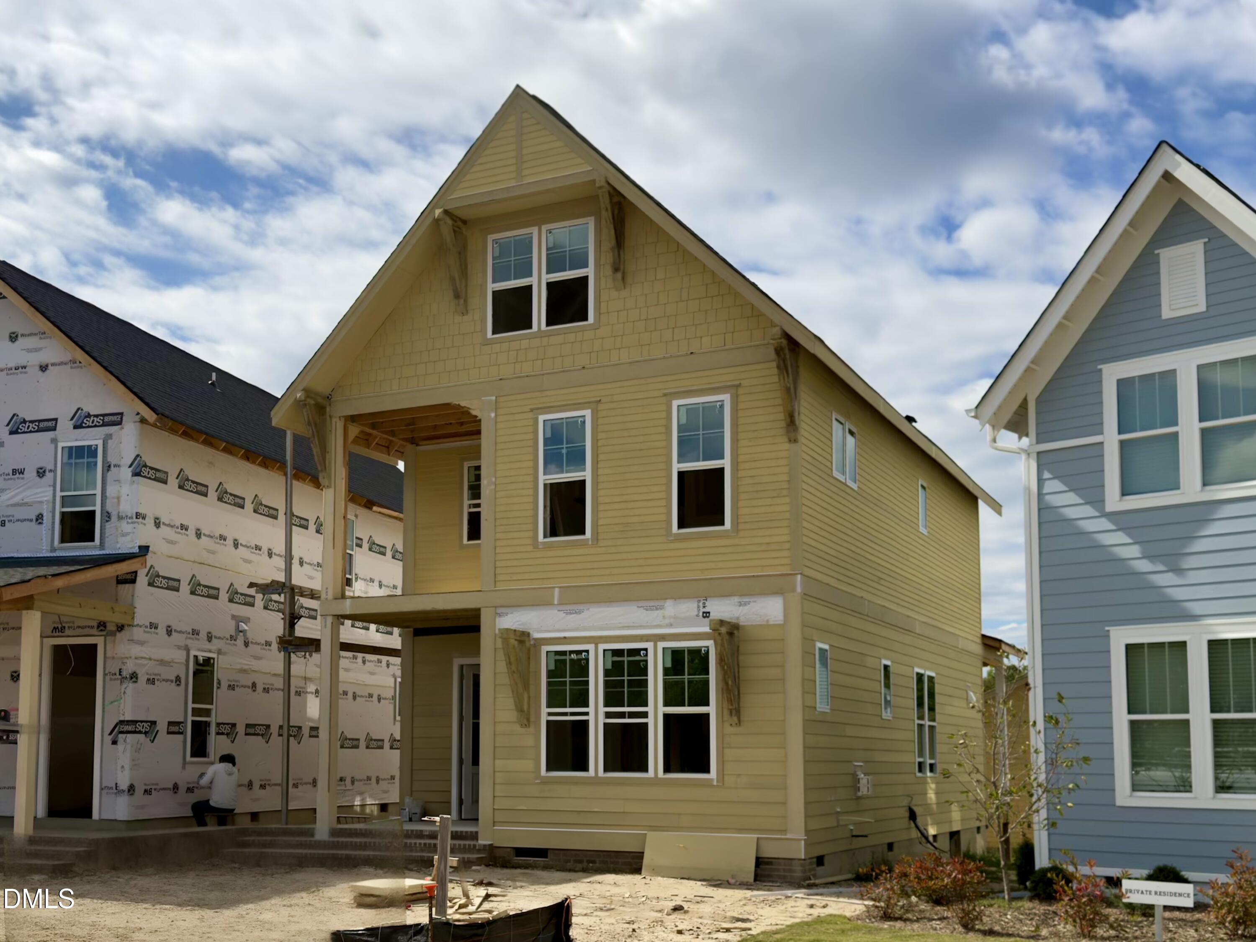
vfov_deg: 44.2
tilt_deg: +4.6
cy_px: 471
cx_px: 628
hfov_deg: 56.8
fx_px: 1161
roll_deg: +0.8
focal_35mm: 32
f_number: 1.78
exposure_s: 1/9615
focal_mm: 6.76
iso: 64
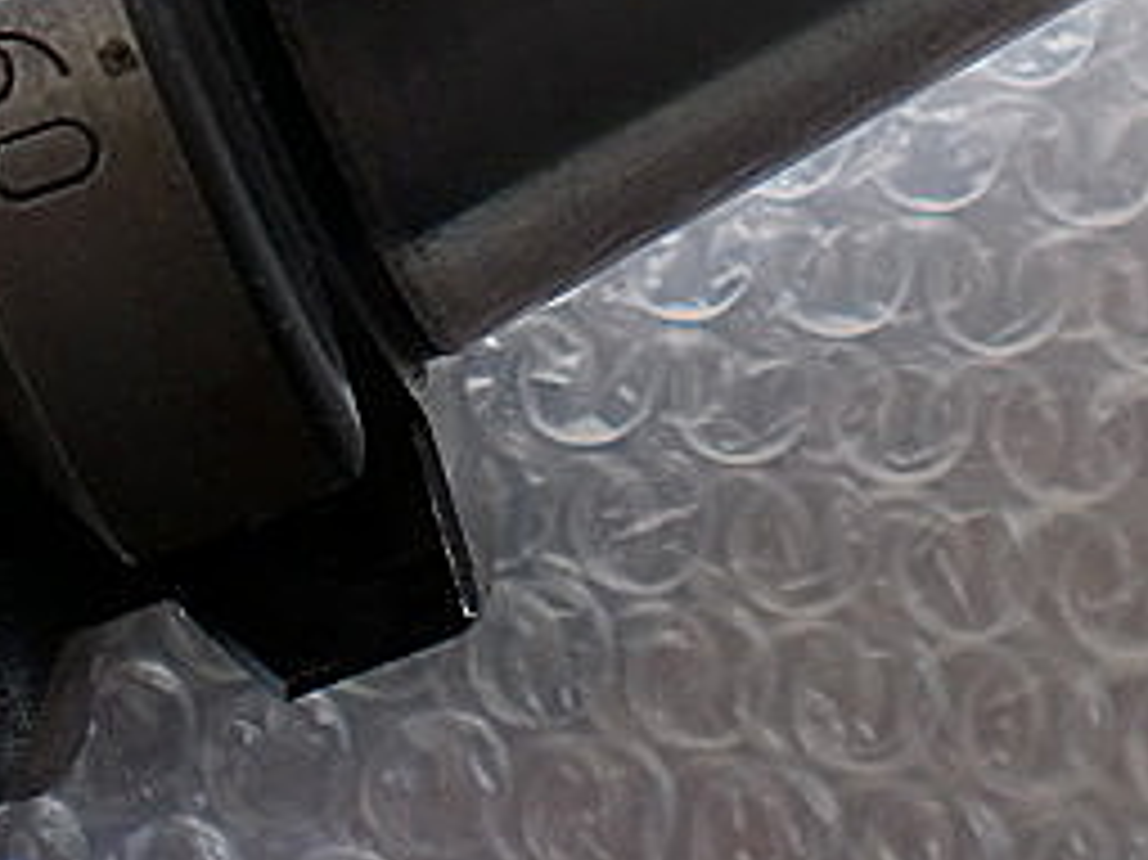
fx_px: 2917
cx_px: 626
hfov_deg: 22.3
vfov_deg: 16.0
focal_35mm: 88
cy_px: -207
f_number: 3.1
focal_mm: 6.3
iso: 64
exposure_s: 1/100
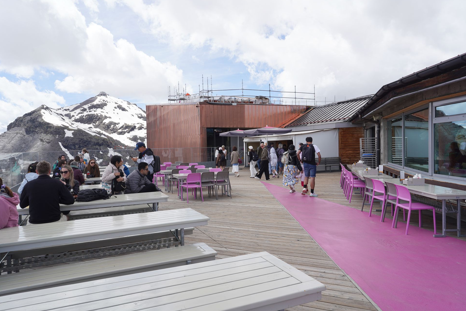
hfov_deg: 71.5
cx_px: 226
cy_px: 152
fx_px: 324
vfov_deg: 51.3
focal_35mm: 25
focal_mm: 24
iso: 100
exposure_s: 1/100
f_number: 13
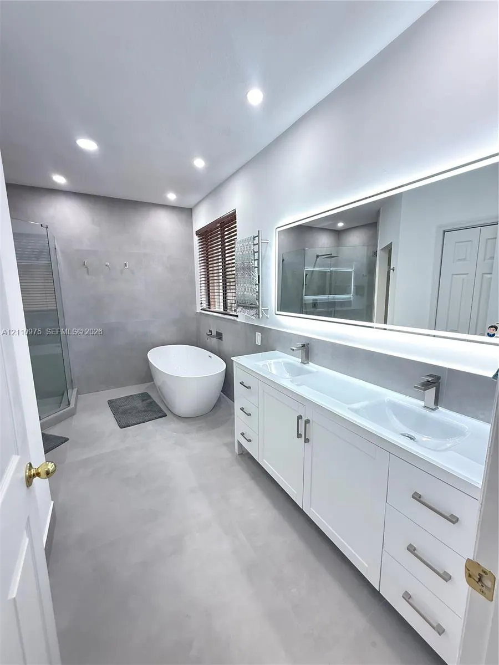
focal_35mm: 14
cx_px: 250
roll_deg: +0.0
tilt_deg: -8.4
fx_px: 269
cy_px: 332
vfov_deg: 102.1
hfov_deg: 85.7
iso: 800
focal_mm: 2.22
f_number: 2.2
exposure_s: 1/60
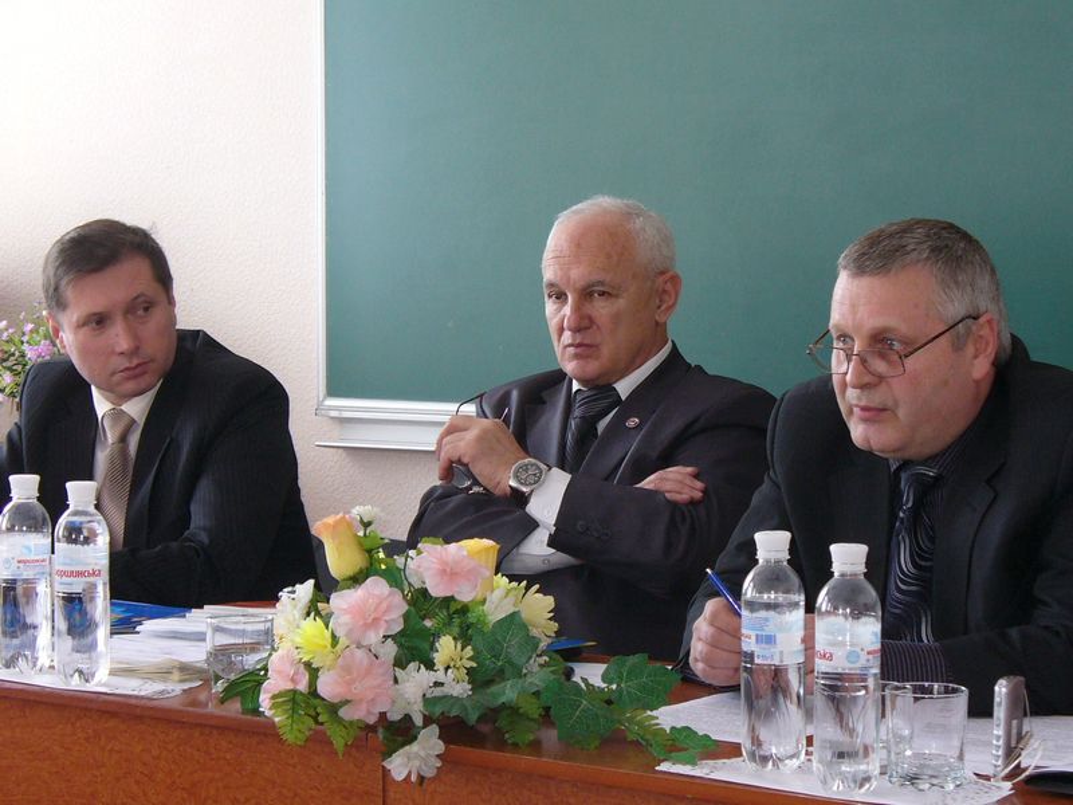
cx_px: 536
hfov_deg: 20.2
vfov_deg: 15.2
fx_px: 3007
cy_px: 402
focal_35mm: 97
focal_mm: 12.8
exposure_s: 1/30
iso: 160
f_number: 3.3
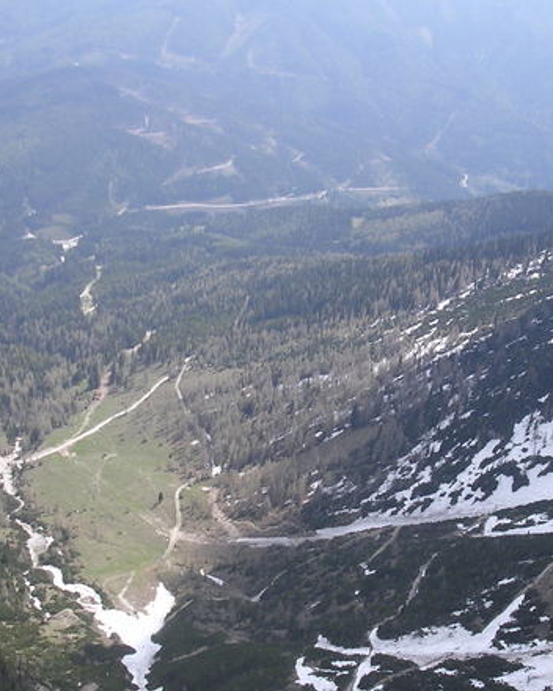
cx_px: 292
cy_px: 375
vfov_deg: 34.7
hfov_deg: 28.1
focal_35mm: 54
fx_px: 1105
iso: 100
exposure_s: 1/189
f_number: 5.6
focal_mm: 5.8
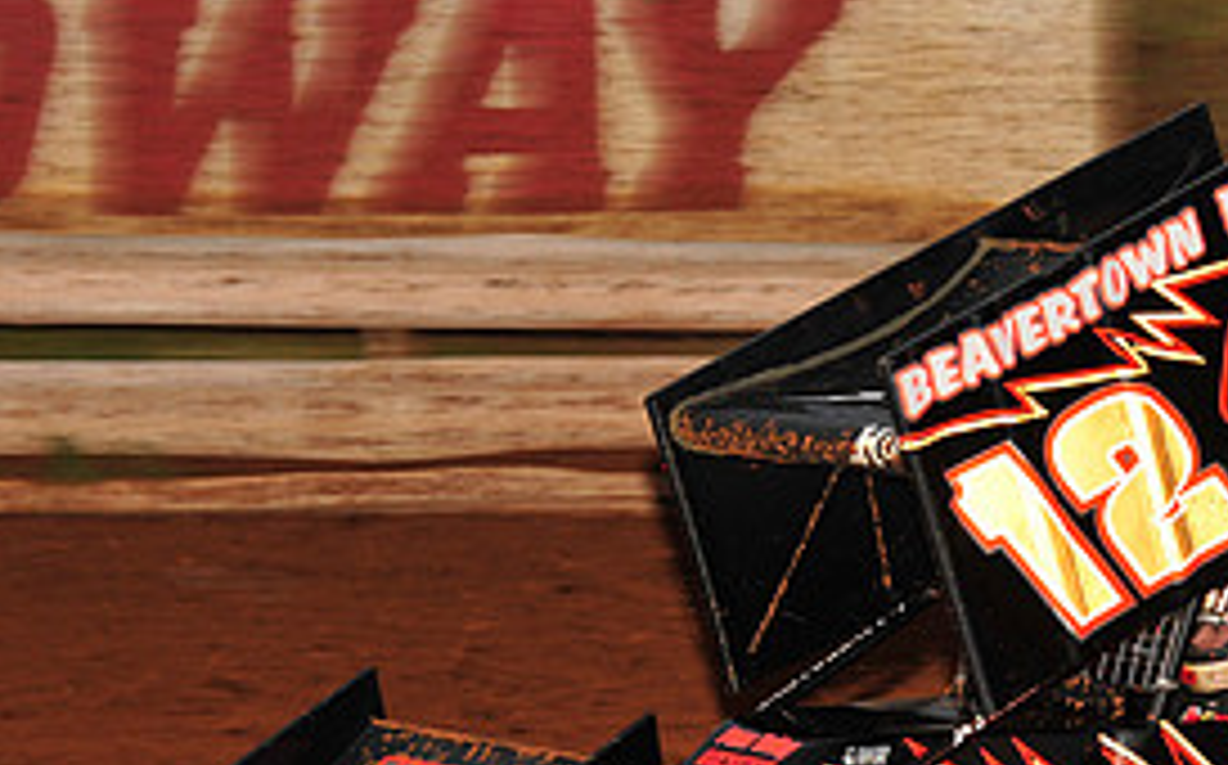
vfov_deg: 4.8
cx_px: 1084
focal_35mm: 271
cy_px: 648
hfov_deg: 7.7
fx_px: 9060
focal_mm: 125
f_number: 6.3
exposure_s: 1/320
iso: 800
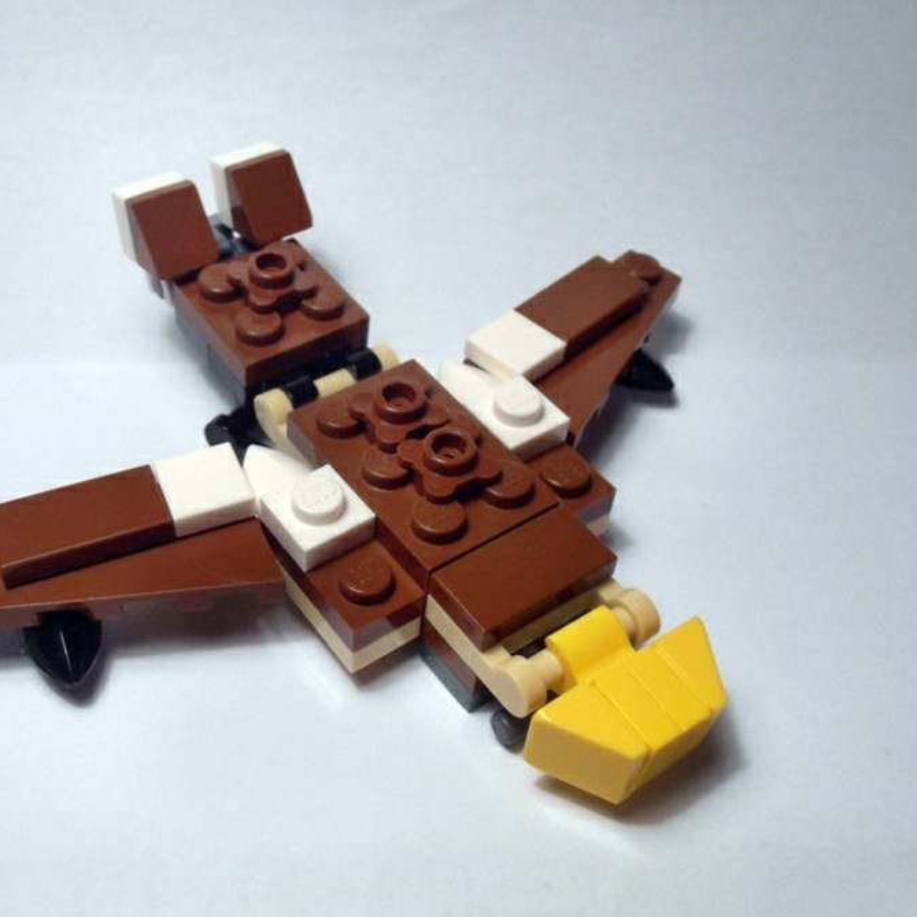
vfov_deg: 38.3
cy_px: 461
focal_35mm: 44
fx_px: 1319
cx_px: 373
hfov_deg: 38.2
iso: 80
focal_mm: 6.61
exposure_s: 1/100
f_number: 3.9
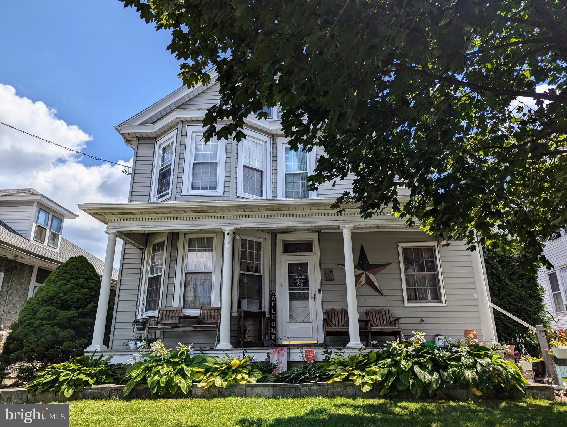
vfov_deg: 56.9
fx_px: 394
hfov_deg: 71.5
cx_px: 284
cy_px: 214
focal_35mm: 24
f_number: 1.85
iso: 45
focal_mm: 6.81
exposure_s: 1/2463
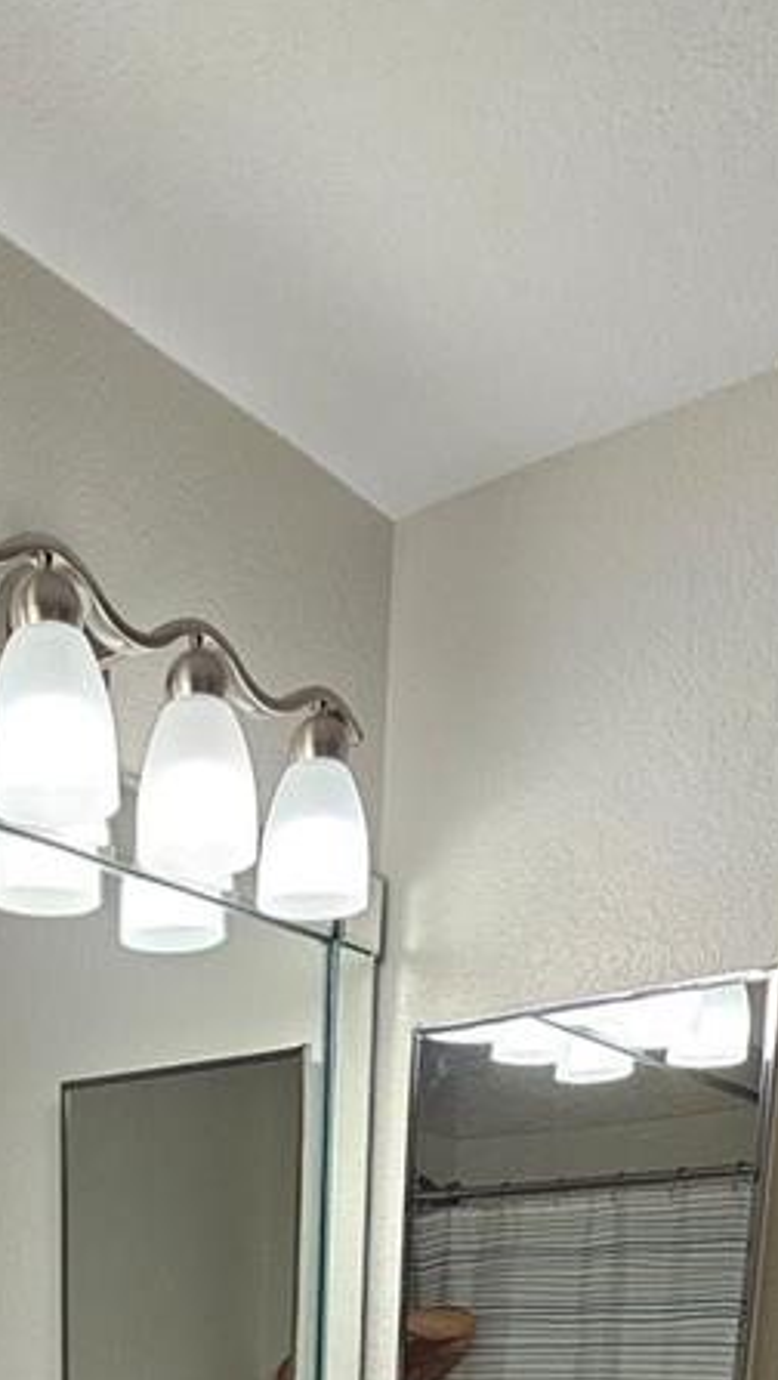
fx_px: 1391
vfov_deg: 35.8
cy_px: 1784
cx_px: 136
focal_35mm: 38
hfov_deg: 30.4
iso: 64
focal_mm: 2.2
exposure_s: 1/60
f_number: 2.2
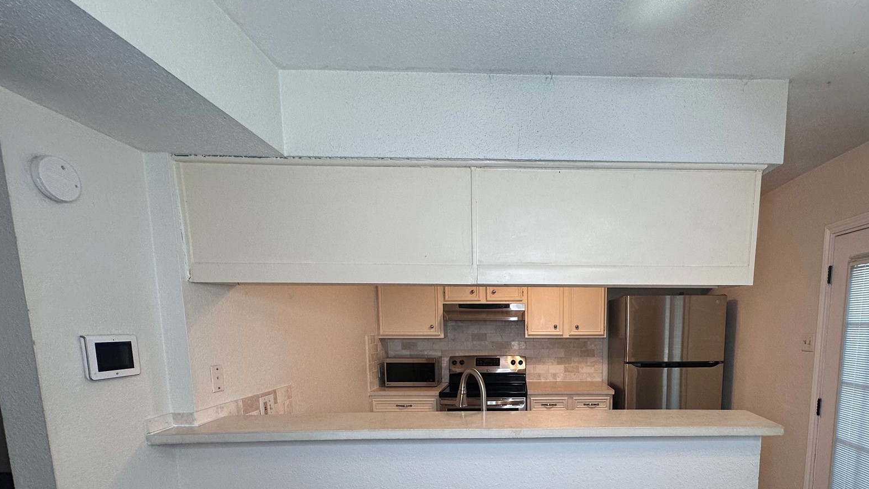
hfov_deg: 85.3
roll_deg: -0.5
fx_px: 461
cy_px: 386
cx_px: 532
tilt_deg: -7.1
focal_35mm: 20
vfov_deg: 52.6
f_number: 2.2
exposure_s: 1/120
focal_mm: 2.22
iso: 125
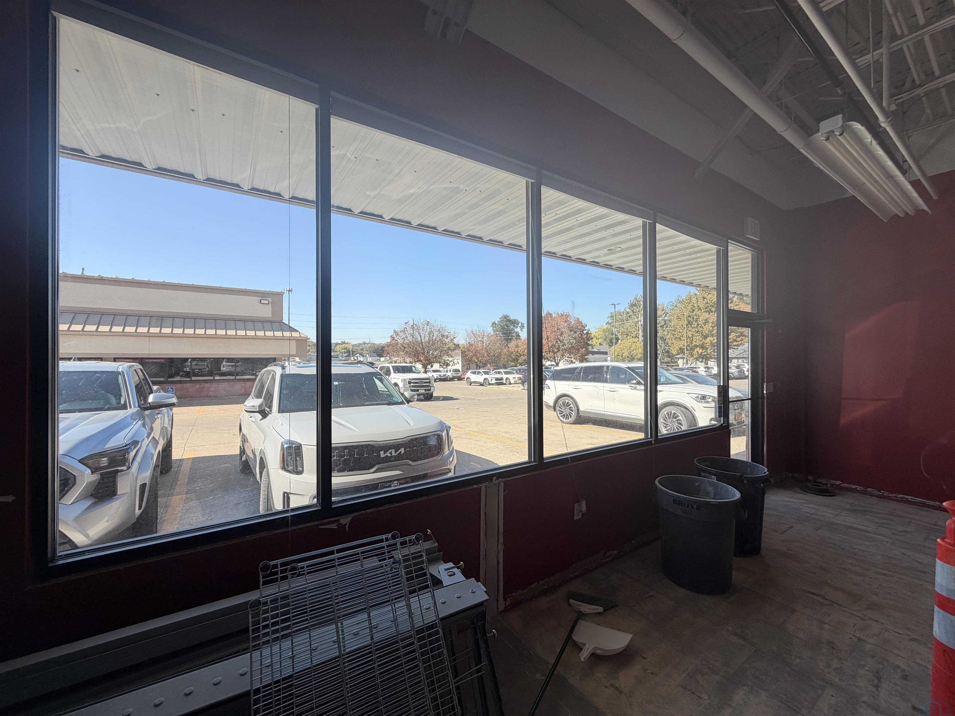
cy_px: 358
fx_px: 386
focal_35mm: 14
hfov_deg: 102.1
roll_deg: +0.6
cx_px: 478
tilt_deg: +0.3
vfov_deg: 85.7
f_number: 2.2
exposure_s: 1/651
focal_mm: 2.22
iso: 40
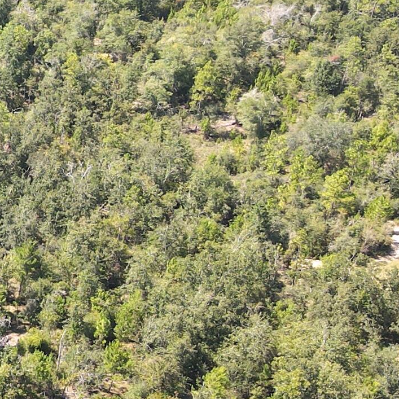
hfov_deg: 16.8
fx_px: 1174
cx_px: -261
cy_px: 206
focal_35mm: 90
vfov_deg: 19.3
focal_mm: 4.5
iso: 100
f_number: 2.8
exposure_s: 1/250
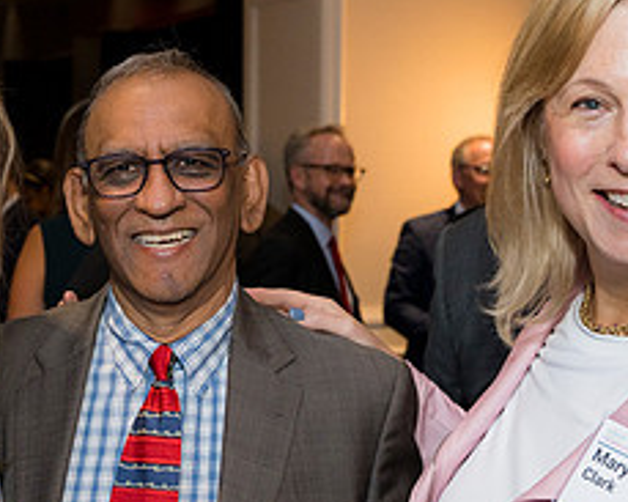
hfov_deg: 26.9
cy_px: 372
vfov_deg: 21.6
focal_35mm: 70
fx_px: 1304
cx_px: 206
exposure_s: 1/125
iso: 800
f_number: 4
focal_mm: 29.5
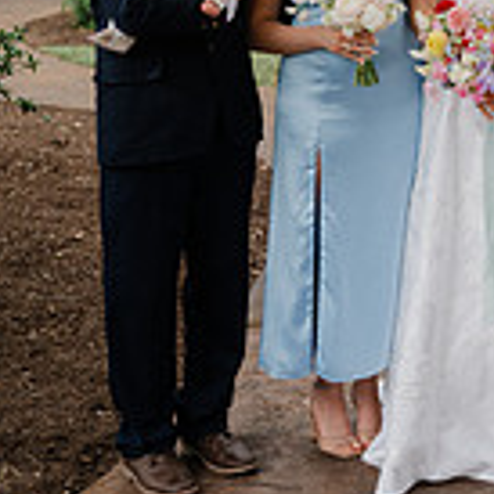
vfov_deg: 16.3
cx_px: 516
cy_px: -83
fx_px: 1663
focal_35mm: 103
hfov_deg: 16.5
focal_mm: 37
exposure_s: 1/640
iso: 360
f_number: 2.8
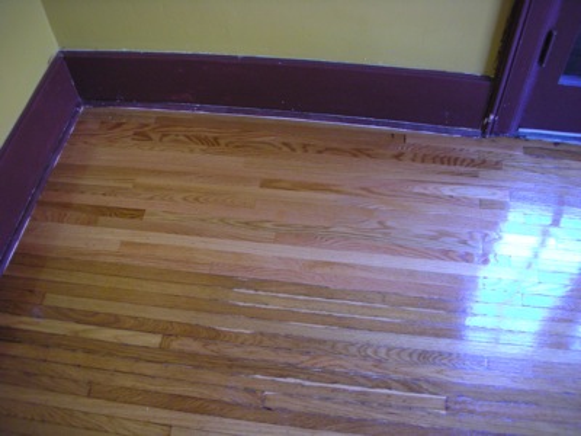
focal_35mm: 35
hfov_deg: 52.6
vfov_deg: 40.7
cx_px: 290
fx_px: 587
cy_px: 218
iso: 200
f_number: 2.8
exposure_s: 1/13
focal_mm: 5.8
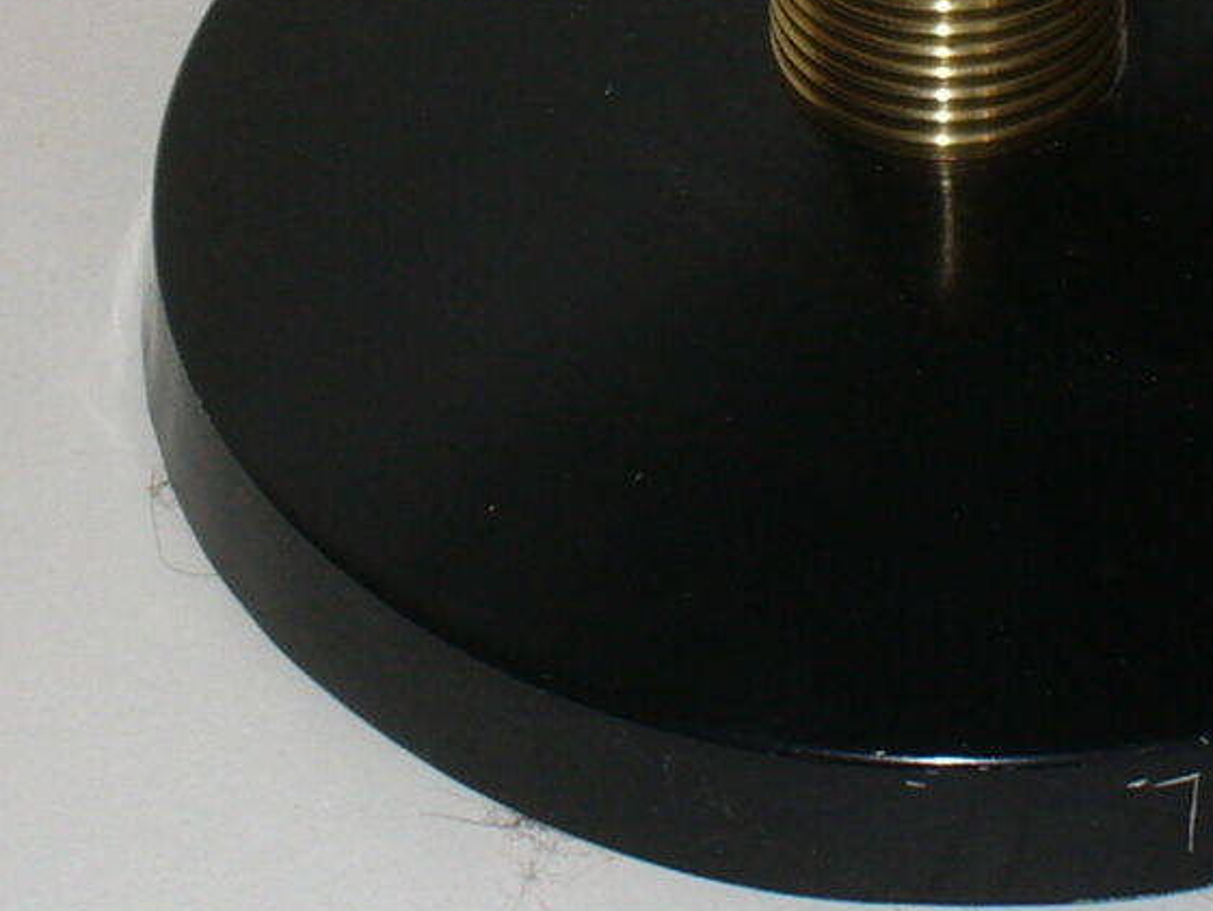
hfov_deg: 14.6
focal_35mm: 135
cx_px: 761
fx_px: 4732
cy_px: -292
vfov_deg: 10.7
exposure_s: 1/30
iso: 80
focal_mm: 6.1
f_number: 2.8
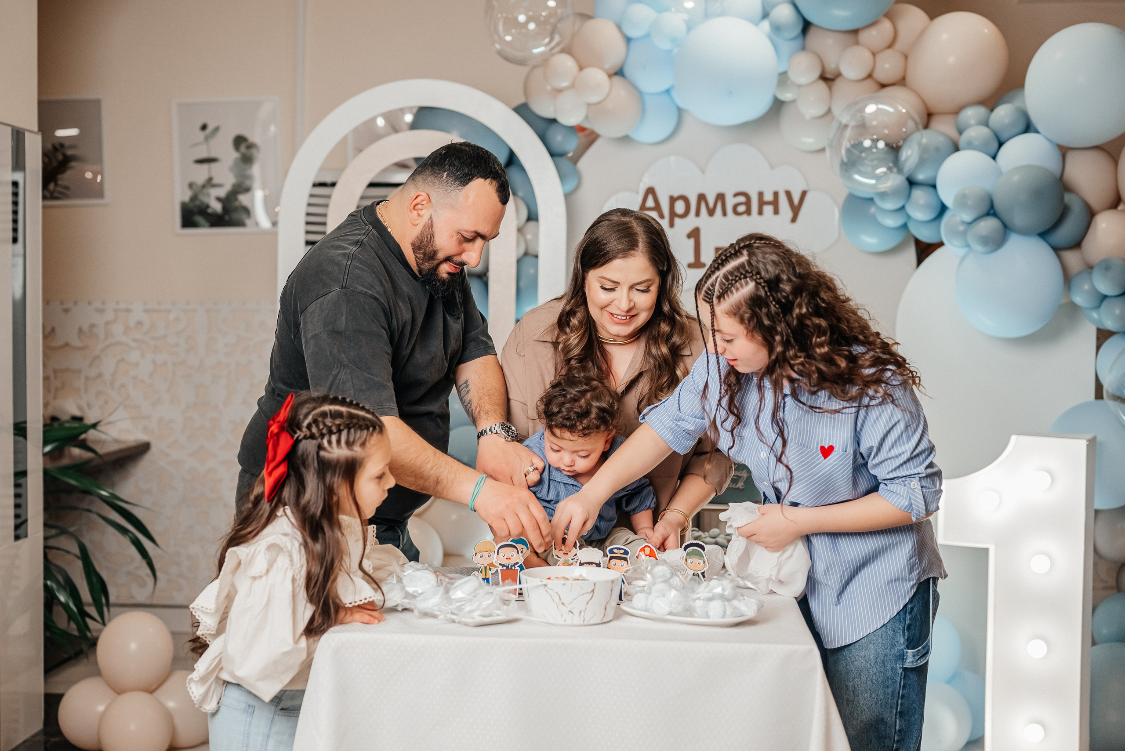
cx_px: 529
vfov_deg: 24.8
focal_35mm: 55
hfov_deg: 36.5
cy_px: 398
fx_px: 1707
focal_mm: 50
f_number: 2.5
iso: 500
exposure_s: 1/250
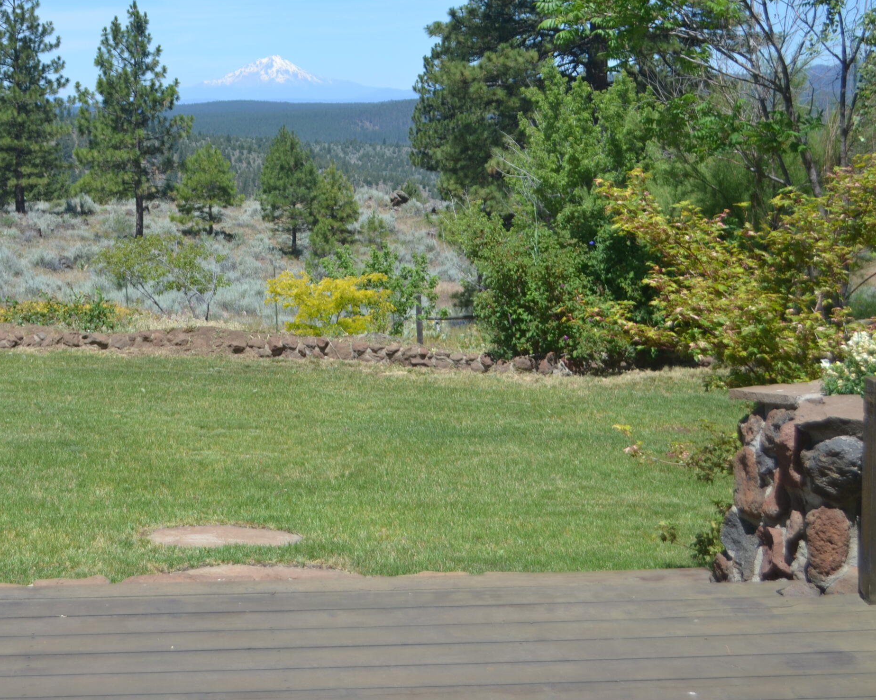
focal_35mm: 64
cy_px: 247
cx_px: 216
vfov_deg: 23.8
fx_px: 1659
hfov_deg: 29.1
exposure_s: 1/500
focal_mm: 28
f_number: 4.5
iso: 100
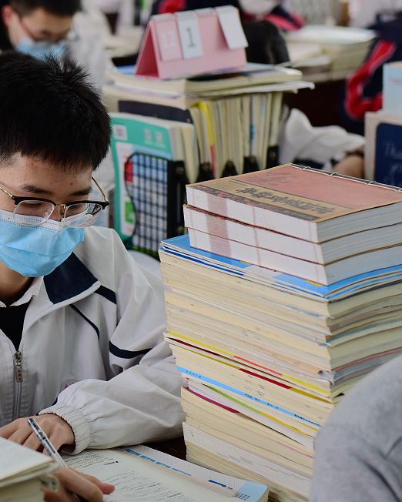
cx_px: -6
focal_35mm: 114
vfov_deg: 16.9
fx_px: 1695
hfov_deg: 13.3
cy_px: 242
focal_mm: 66
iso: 800
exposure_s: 1/160
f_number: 3.5
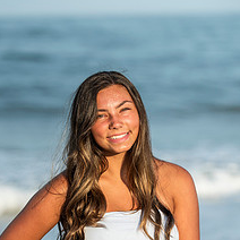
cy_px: 168
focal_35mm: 189
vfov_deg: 9.2
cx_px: 113
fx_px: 1483
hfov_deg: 9.3
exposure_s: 1/4000
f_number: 3.2
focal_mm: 105
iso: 250
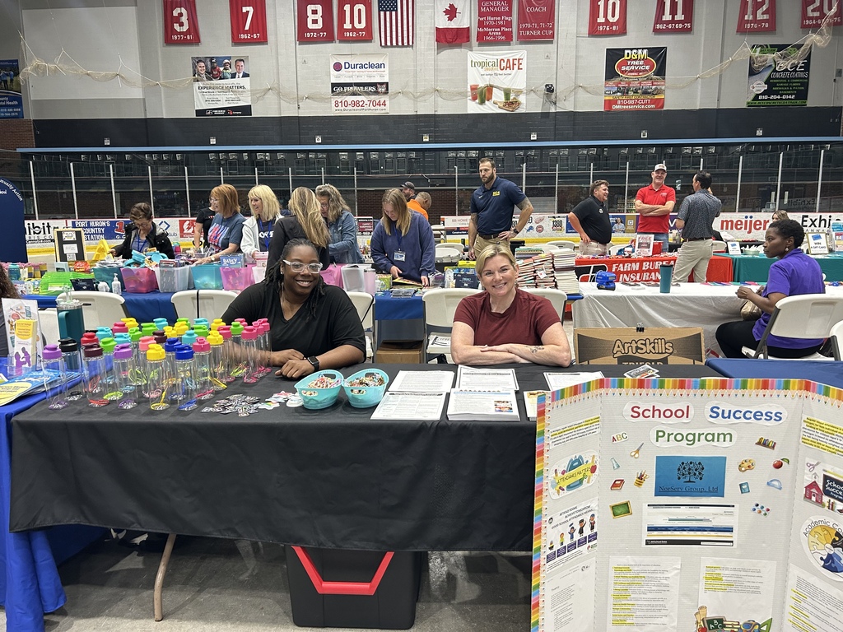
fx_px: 633
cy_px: 316
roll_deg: +0.7
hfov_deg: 67.3
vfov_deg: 53.1
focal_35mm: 26
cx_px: 422
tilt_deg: -10.1
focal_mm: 5.7
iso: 125
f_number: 1.5
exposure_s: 1/103
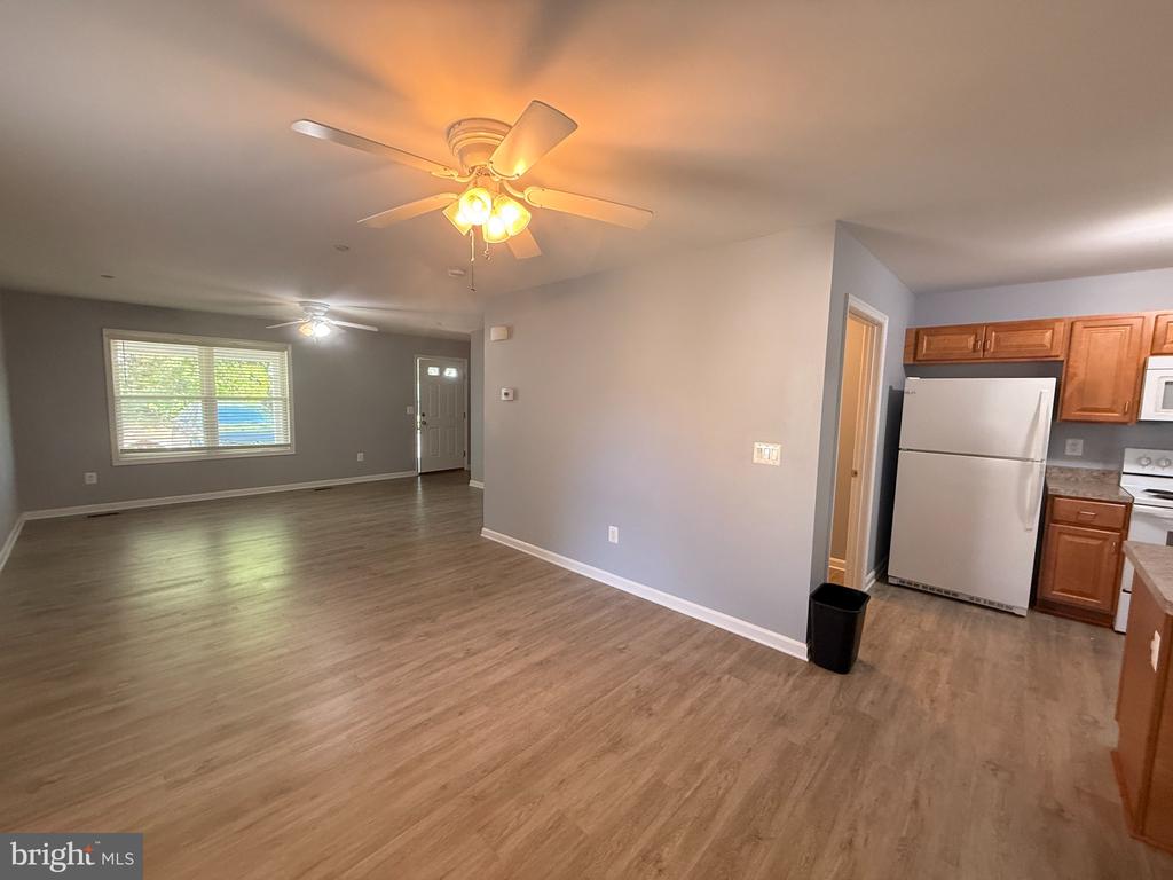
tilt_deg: -4.2
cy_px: 440
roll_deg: -1.2
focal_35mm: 14
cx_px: 586
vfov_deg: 85.7
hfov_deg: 102.1
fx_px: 474
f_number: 2.2
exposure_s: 1/60
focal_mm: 2.22
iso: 250
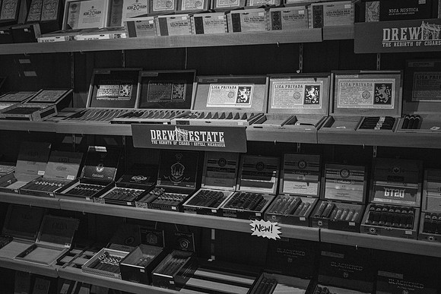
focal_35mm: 39
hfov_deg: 49.5
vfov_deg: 34.2
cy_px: 147
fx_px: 478
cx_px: 220
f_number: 6.3
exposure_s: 1/100
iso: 3200
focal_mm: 39
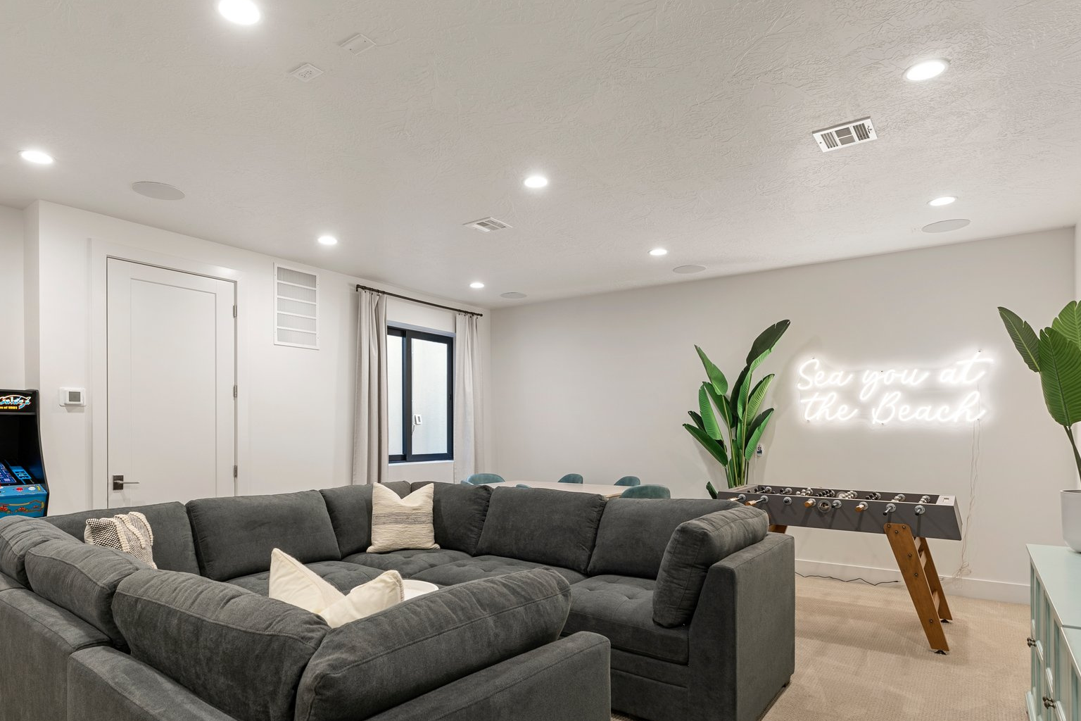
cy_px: 434
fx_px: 625
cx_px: 512
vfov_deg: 59.5
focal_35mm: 21
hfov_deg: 81.7
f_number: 8
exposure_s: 1
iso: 200
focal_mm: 15.6
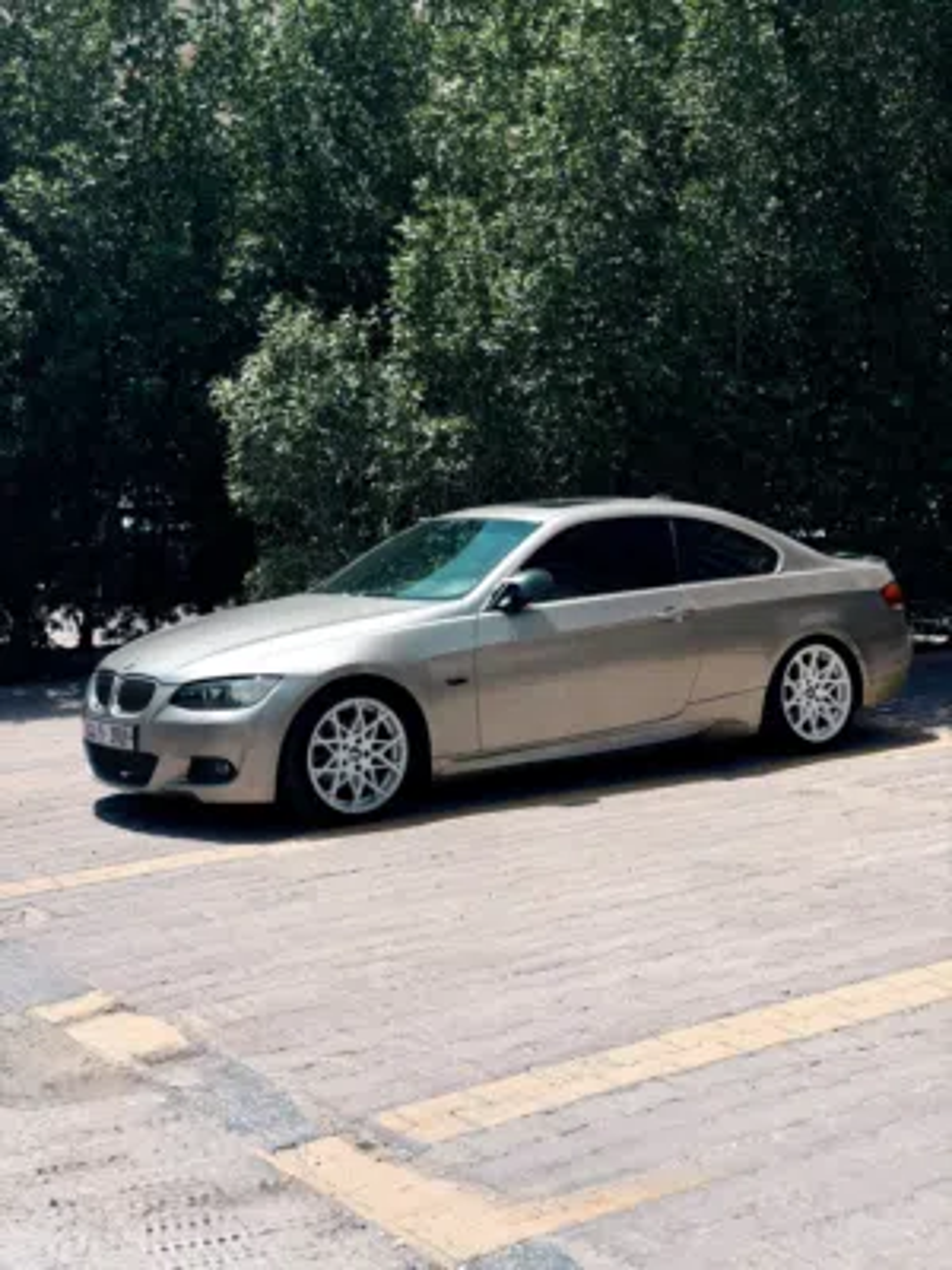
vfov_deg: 39.7
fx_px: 1760
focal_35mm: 48
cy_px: 635
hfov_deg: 30.3
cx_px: 476
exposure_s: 1/5208
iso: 64
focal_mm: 6.76
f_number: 1.78
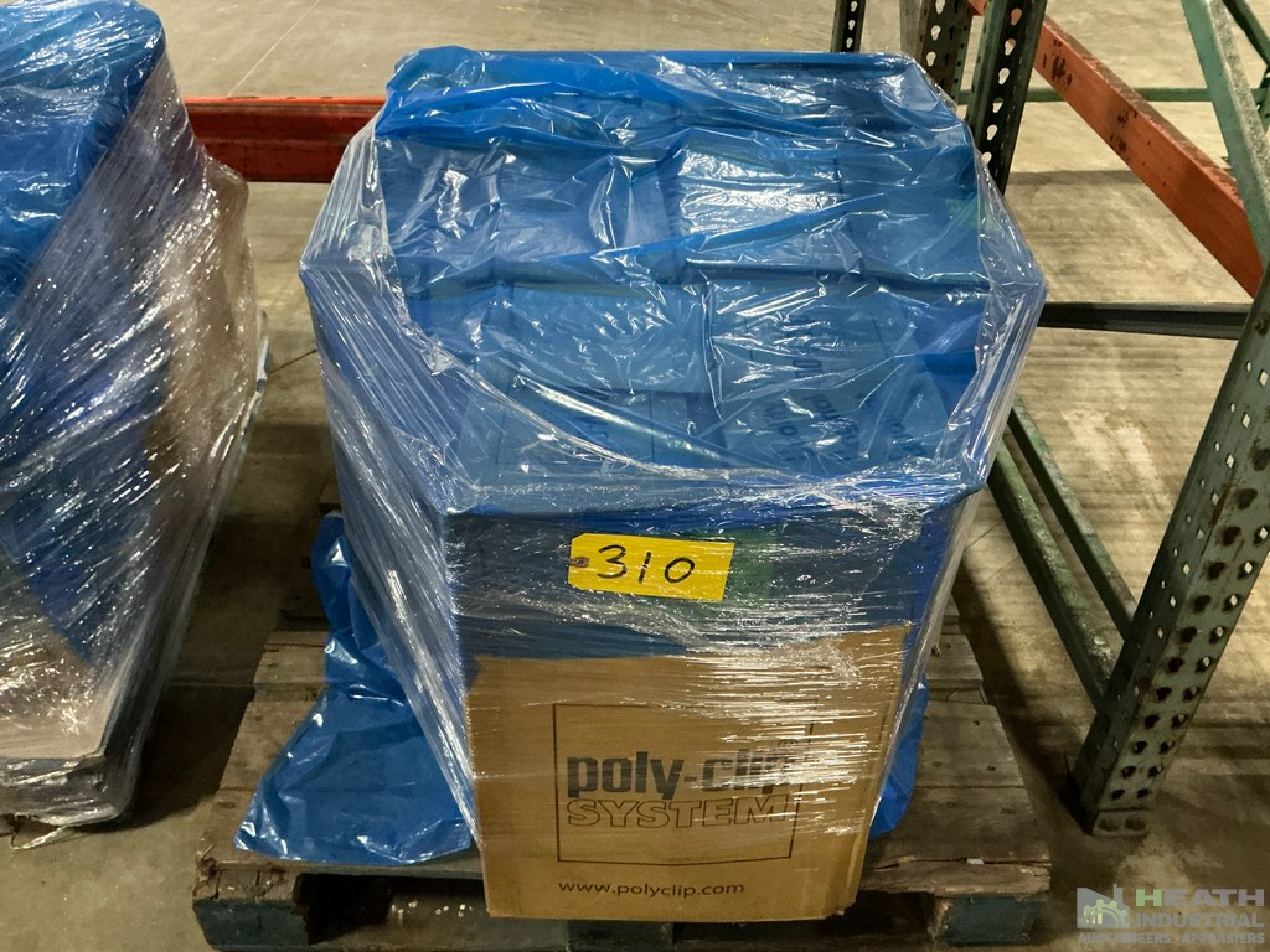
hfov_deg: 63.4
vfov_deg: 49.7
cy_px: 476
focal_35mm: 28
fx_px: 1027
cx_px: 635
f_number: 1.8
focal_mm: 3
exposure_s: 1/30
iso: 500
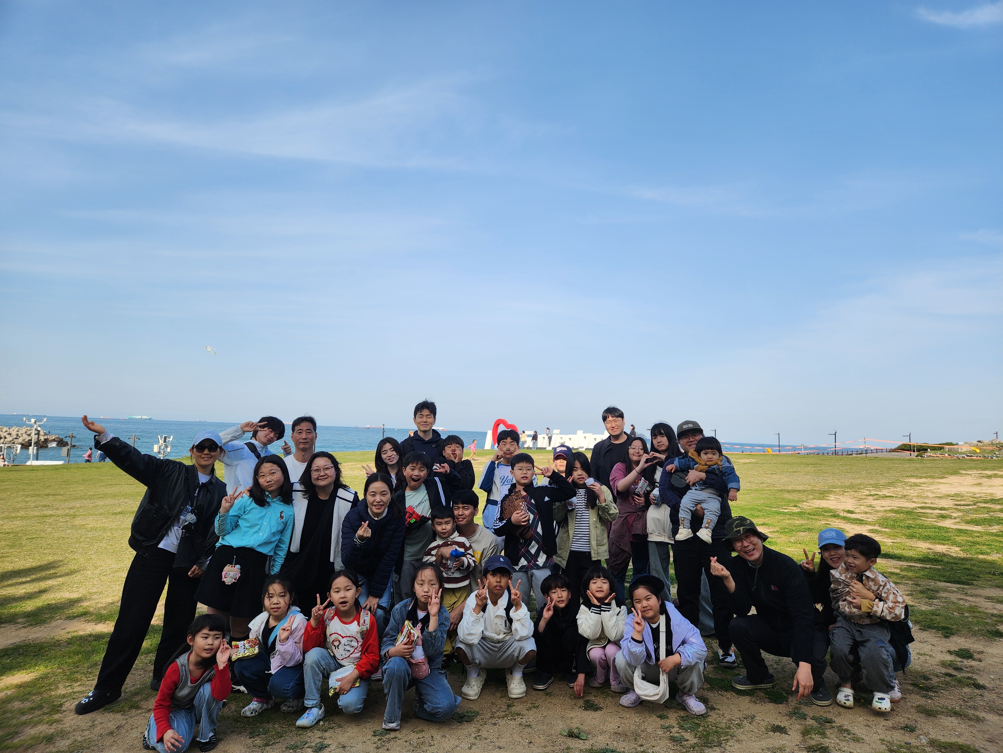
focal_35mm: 23
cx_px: 502
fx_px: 666
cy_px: 376
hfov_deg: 73.9
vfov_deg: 58.9
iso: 20
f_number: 1.8
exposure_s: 1/1205
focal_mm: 5.4
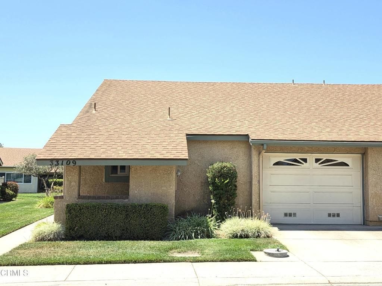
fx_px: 419
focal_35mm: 38
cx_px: 191
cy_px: 143
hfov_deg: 49.0
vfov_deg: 37.7
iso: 32
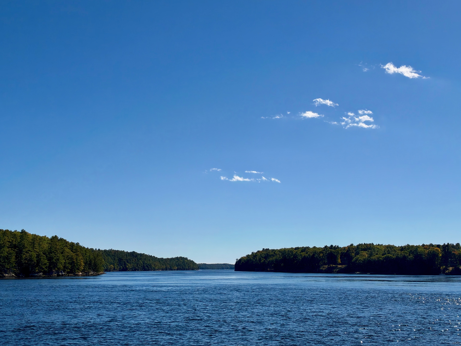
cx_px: 230
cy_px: 180
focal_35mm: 45
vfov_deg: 32.2
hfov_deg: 42.1
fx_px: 599
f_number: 1.8
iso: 64
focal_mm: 6.93
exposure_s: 1/8772
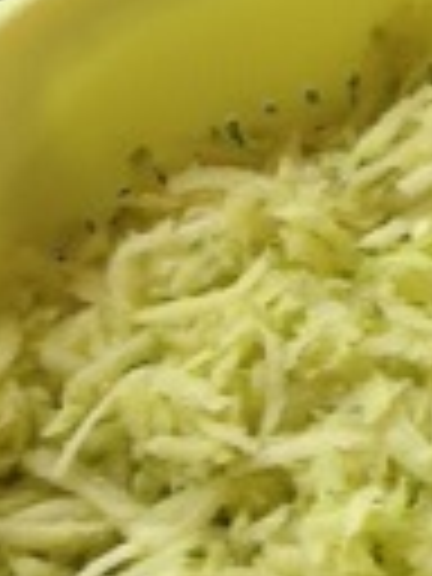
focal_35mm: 131
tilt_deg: -39.2
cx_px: 495
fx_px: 2180
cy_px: -90
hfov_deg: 11.1
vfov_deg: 14.6
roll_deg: +6.2
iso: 50
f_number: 2.4
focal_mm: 4.28
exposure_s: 1/24
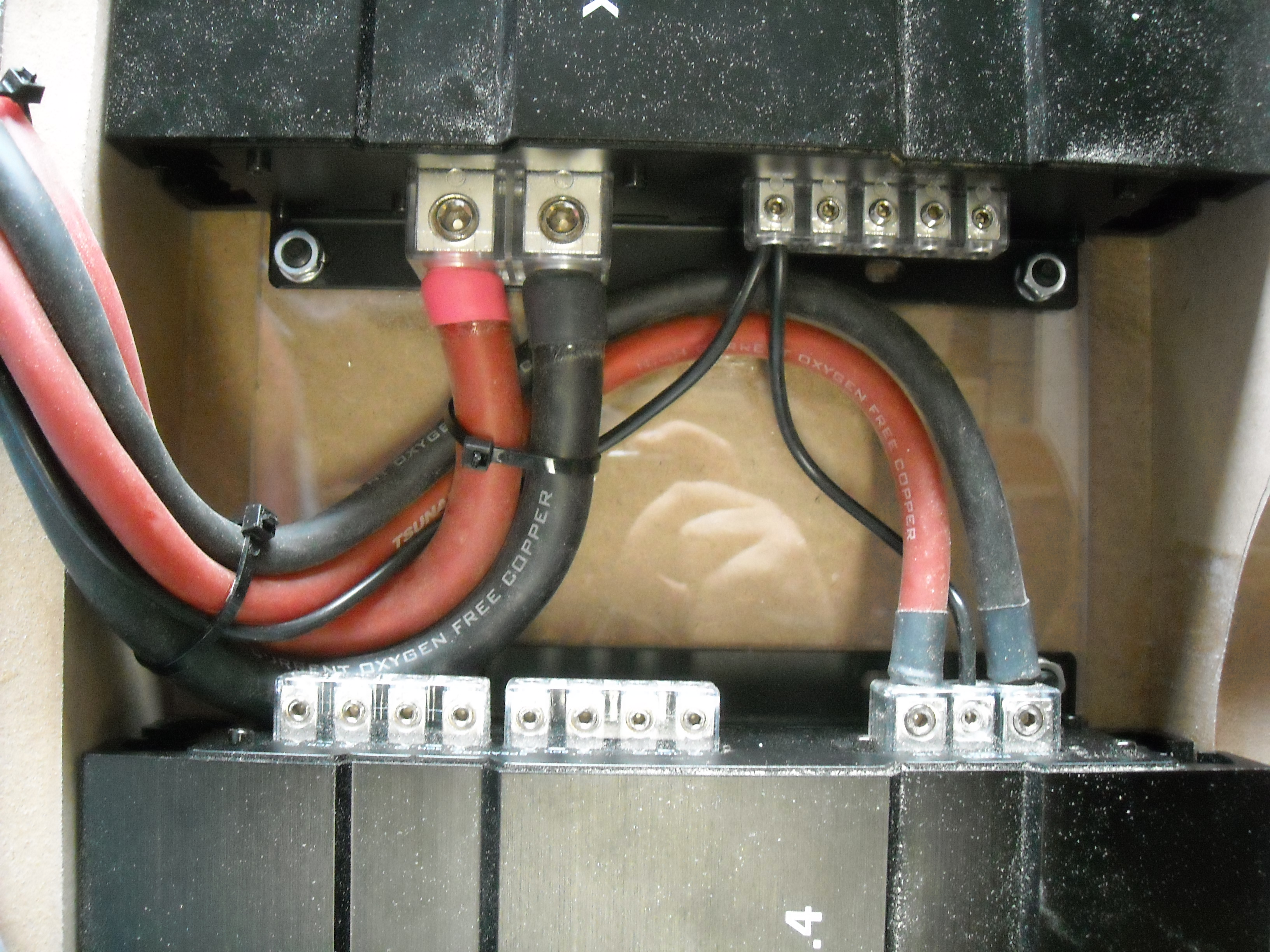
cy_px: 476
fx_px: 1284
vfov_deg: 40.7
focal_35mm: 35
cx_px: 635
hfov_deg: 52.6
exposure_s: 1/61
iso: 800
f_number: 2.8
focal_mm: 5.7
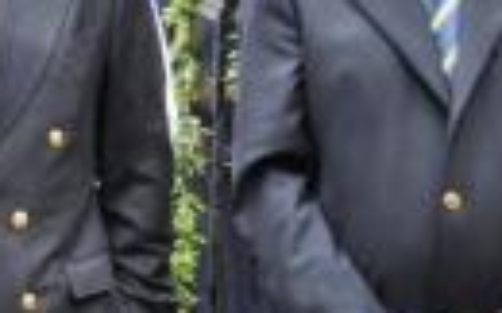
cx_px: -201
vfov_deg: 7.3
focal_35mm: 179
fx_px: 2447
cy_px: 46
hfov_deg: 11.3
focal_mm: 34
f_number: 5
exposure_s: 1/80
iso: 400
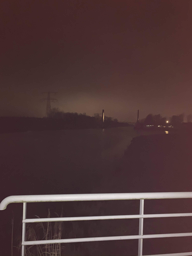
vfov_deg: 67.3
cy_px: 128
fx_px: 192
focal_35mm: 26
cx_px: 96
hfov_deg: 53.1
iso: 500
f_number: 1.8
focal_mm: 4.2
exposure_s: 1/4
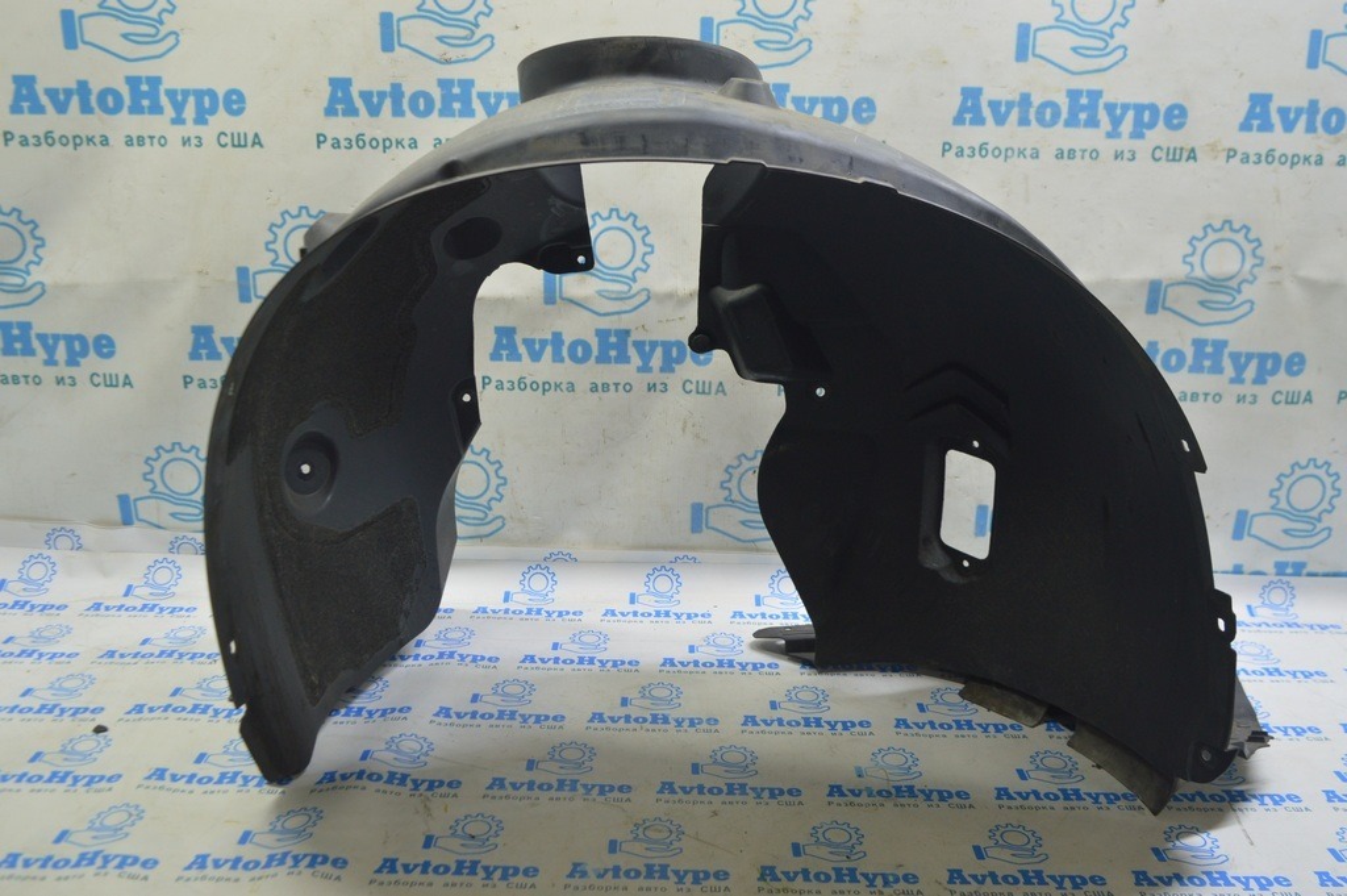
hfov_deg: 57.3
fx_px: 1234
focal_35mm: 33
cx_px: 674
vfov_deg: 39.9
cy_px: 448
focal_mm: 22
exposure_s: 1/20
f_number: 5.6
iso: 400
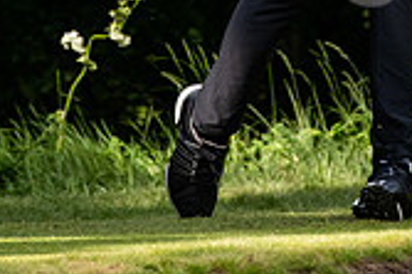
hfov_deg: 0.8
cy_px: -173
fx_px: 29955
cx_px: 376
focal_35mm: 2620
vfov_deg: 0.5
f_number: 5.6
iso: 1000
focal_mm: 500
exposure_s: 1/1600
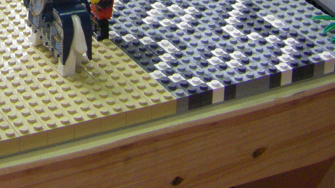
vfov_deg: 10.1
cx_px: -32
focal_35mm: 114
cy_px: -138
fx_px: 1013
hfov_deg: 18.1
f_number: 3.5
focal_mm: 6.3
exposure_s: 1/50
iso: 320
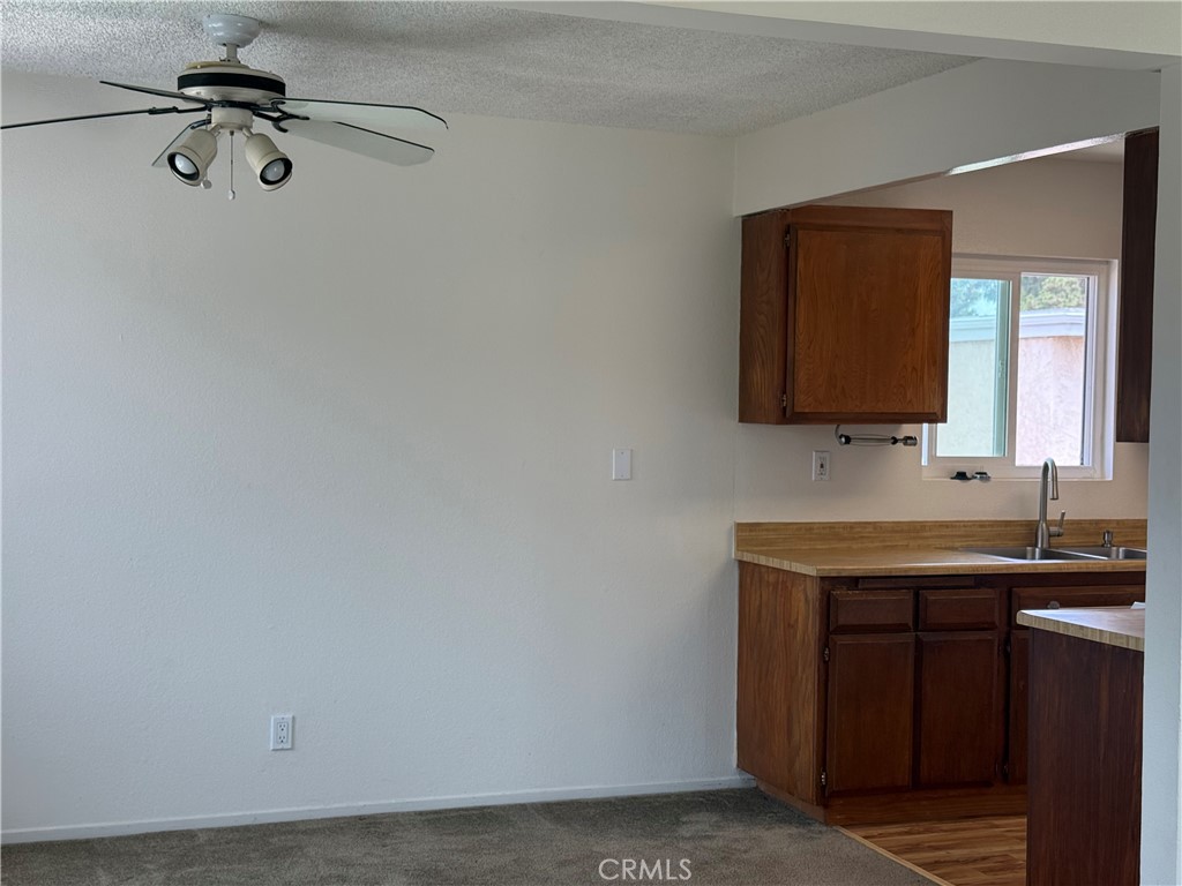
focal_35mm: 48
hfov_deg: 39.7
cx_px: 591
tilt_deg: -0.7
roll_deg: -0.8
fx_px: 1639
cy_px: 443
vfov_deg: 30.3
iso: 80
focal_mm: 6.76
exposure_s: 1/229
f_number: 1.78
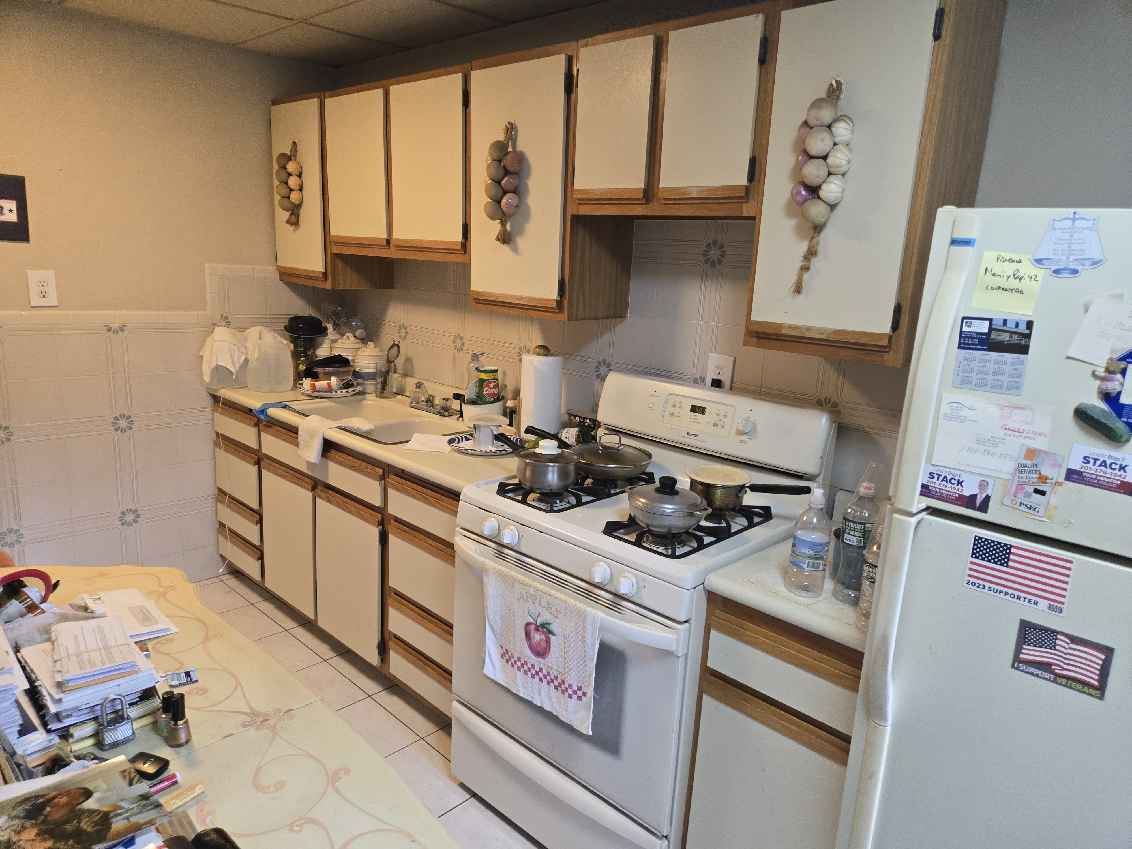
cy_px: 424
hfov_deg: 73.9
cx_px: 566
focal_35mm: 23
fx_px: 752
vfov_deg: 58.9
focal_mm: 5.4
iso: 640
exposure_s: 1/120
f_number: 1.8
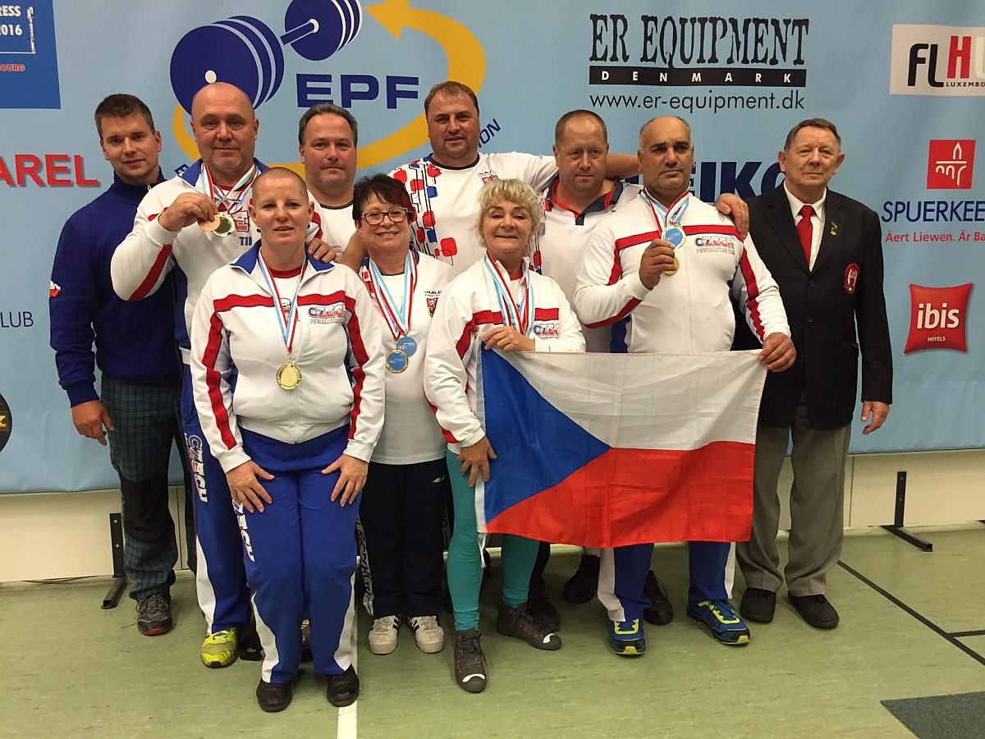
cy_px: 370
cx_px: 492
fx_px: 825
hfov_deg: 61.7
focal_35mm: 29
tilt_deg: -10.5
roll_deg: -0.3
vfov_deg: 48.2
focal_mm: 4.15
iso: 160
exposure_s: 1/33
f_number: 2.2
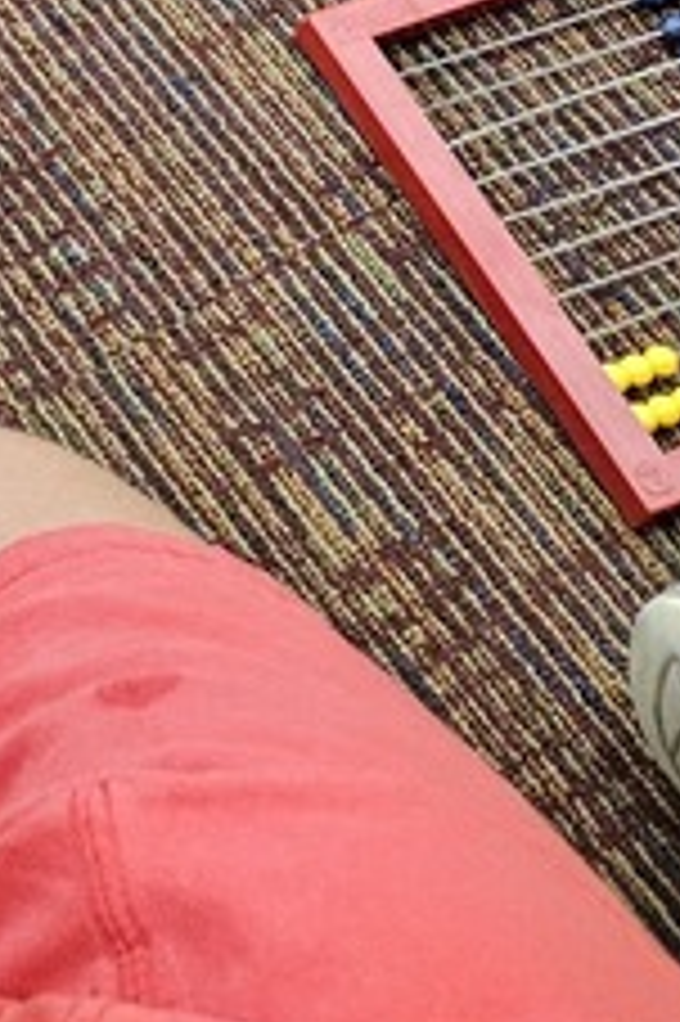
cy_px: -788
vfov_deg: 16.2
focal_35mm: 108
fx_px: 3064
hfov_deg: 10.7
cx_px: -977
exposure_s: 1/60
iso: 640
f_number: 1.8
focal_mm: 5.4
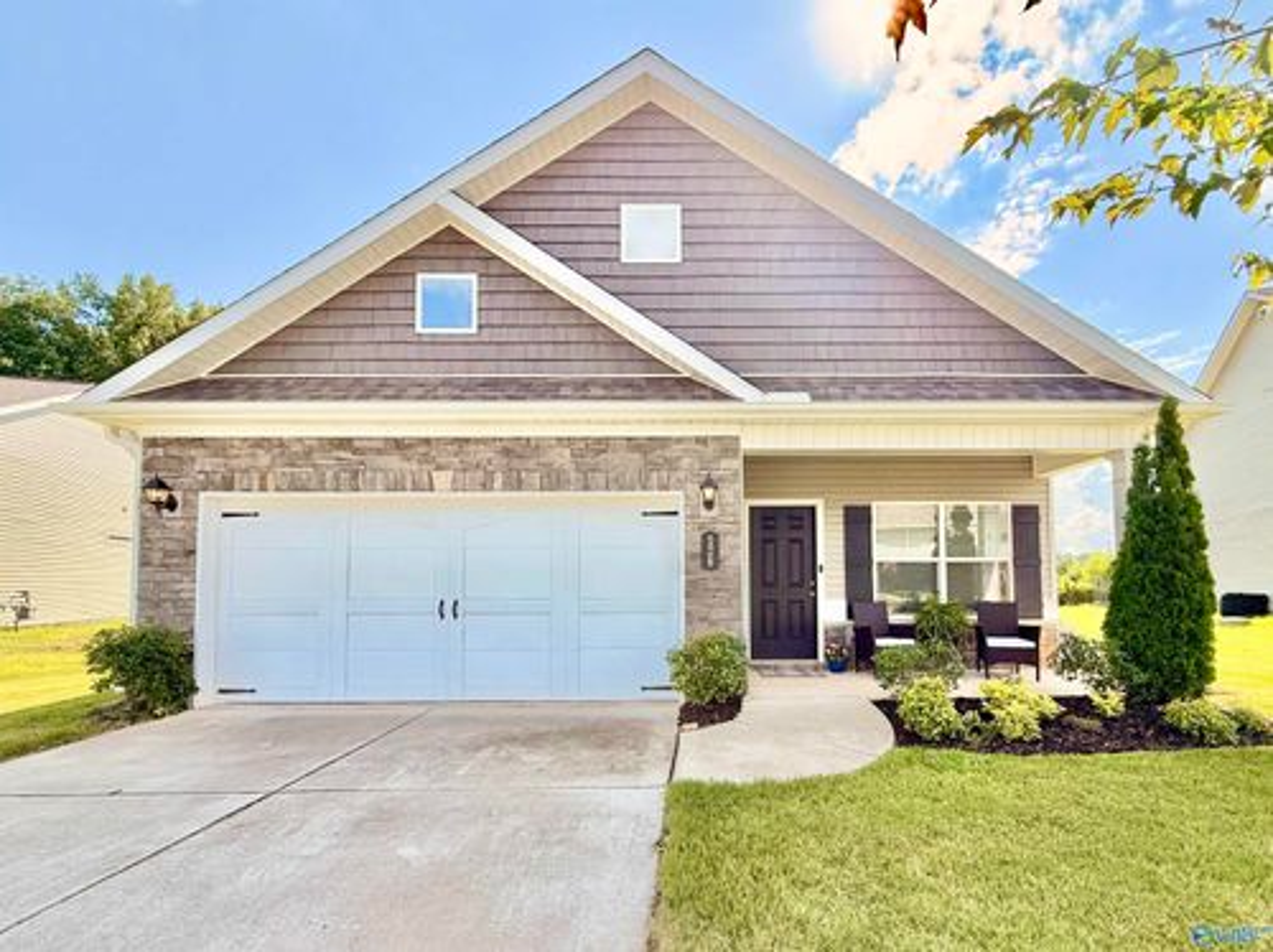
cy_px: 476
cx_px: 636
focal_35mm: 14
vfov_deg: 85.6
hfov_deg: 102.1
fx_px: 514
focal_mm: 2.22
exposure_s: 1/726
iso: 50
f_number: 2.2
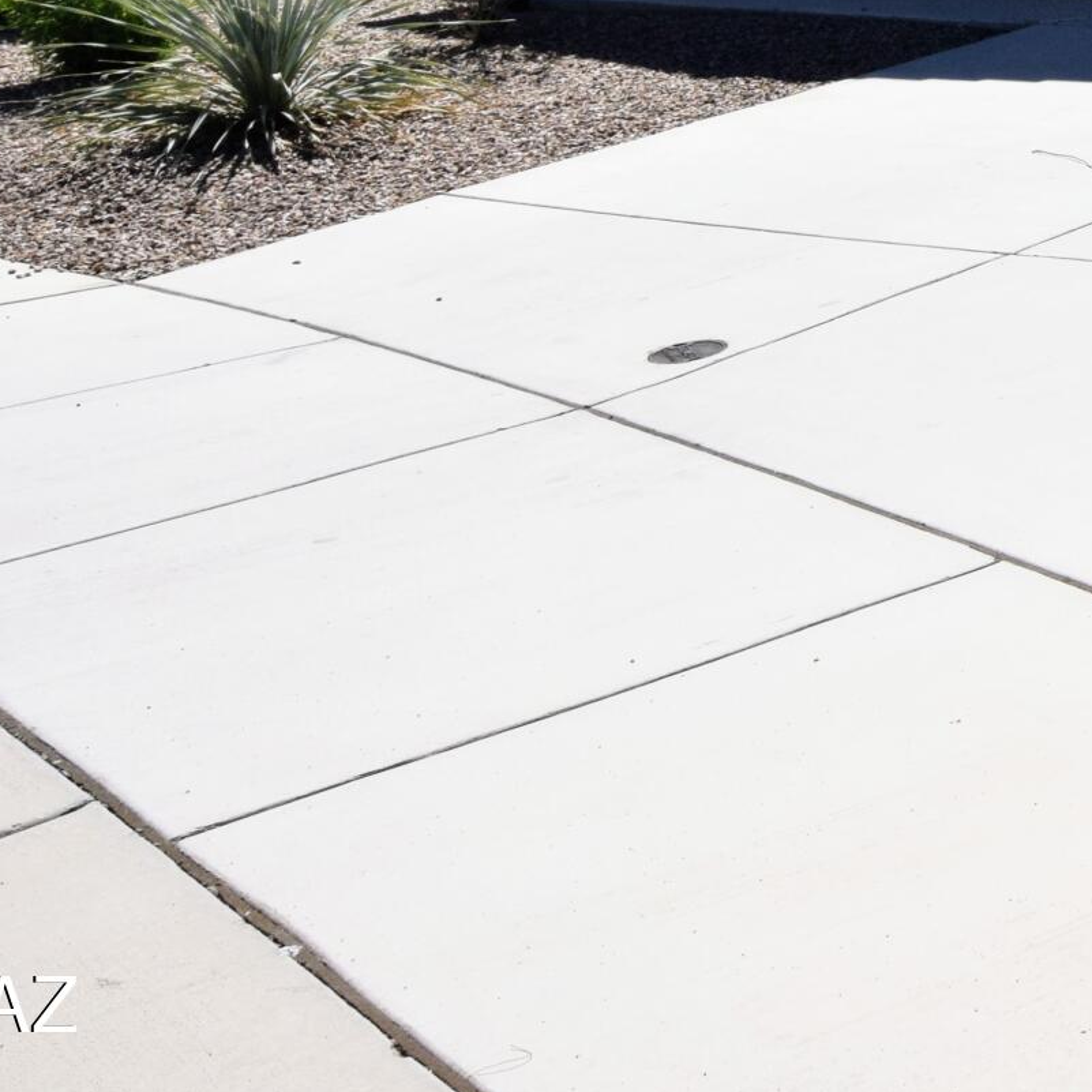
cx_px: 1565
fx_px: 2555
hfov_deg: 21.0
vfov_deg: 22.2
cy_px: -233
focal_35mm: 72
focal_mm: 15
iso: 400
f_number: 13
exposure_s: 1/640
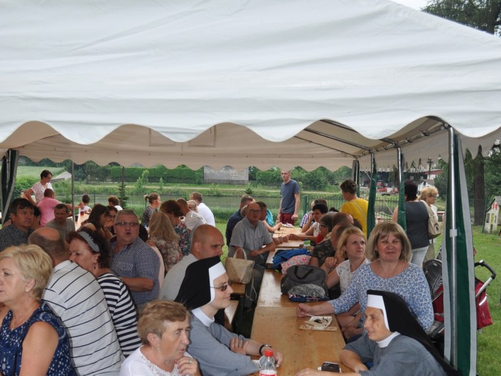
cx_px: 251
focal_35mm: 48
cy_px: 307
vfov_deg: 29.5
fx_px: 695
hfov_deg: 39.7
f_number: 7.1
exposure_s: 1/200
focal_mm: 22
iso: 200
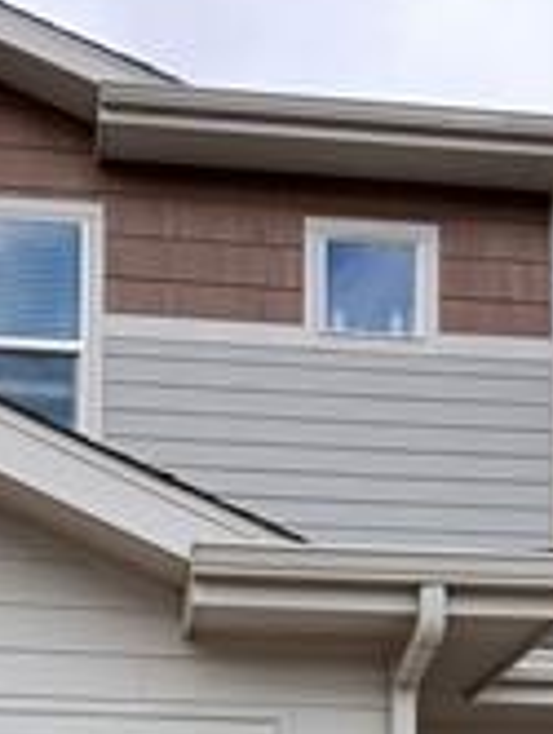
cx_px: 212
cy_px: 924
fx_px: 1593
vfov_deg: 23.3
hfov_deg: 19.7
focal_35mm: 75
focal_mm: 3.98
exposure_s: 1/378
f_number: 1.8
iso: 20
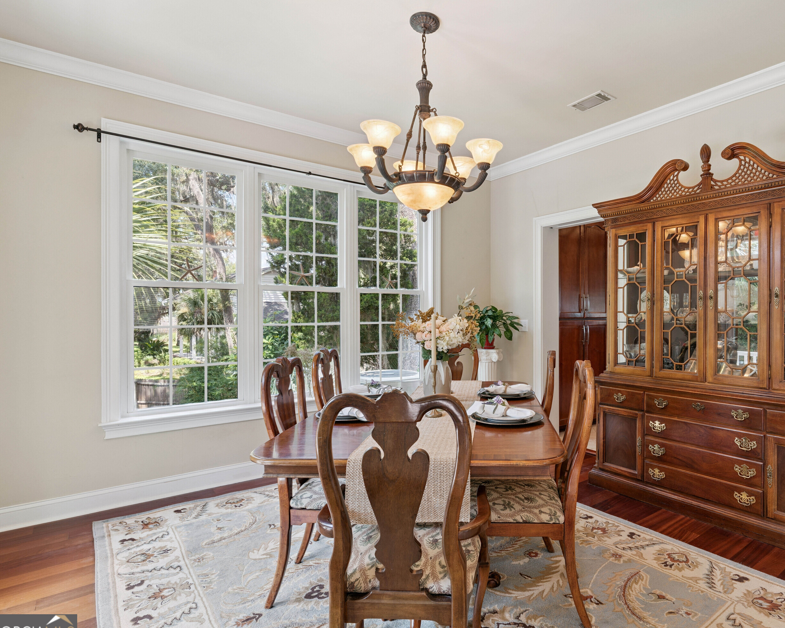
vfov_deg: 68.1
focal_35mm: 20
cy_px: 319
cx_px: 471
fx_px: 465
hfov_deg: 79.4
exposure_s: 1/13
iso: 250
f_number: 10
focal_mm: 17
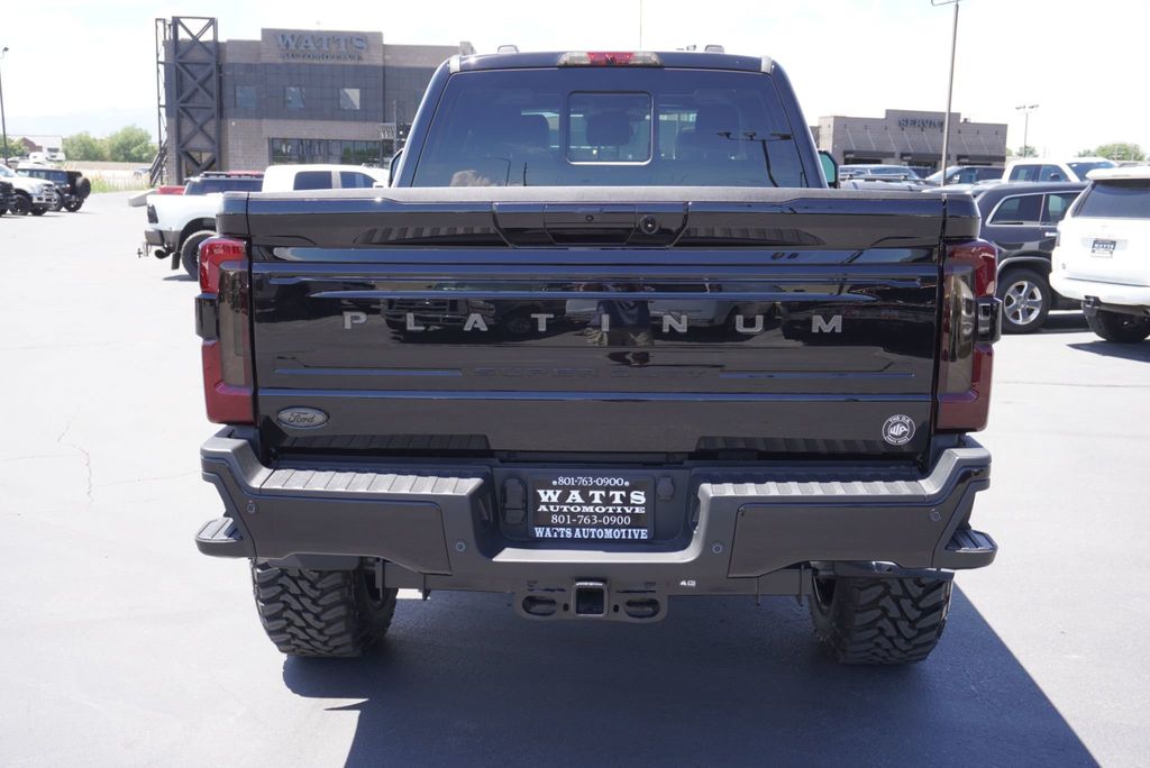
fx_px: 1151
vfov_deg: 36.9
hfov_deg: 53.1
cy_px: 384
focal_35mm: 36
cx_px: 575
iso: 100
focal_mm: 24
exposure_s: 1/100
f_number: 5.6
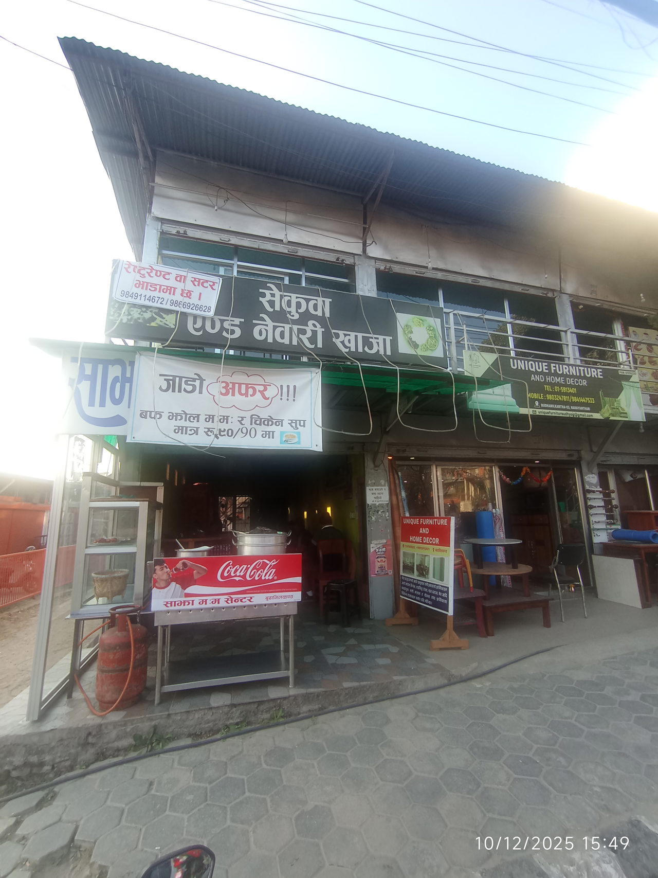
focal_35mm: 16
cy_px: 439
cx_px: 329
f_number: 2.2
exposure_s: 1/169
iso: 50
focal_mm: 1.65
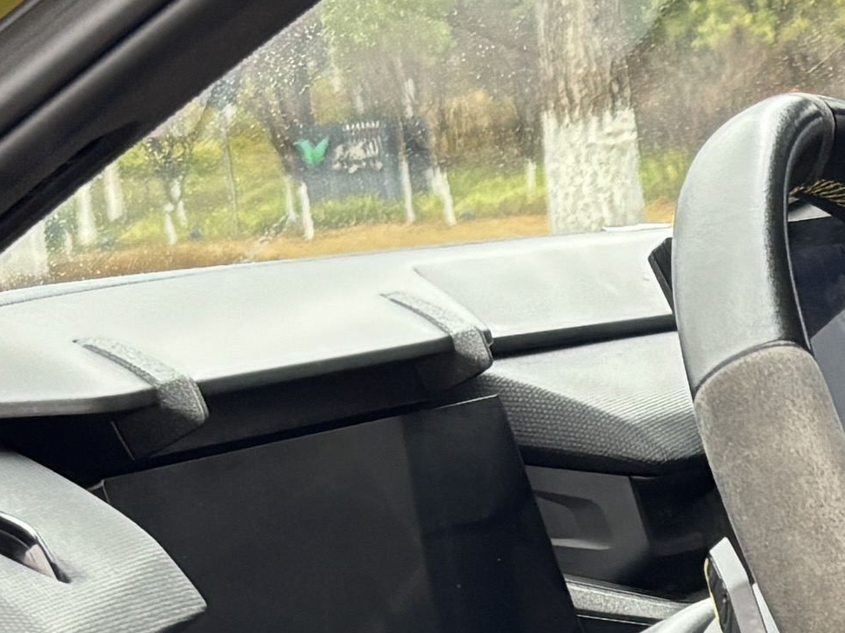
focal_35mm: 153
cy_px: 1003
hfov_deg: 12.6
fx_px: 3734
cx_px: 1019
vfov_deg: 9.4
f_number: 1.6
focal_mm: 5.96
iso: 250
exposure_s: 1/60
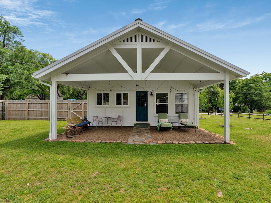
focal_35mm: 18
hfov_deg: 87.7
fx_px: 141
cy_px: 101
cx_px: 142
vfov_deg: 71.6
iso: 100
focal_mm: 16
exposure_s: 1/160
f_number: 5.6
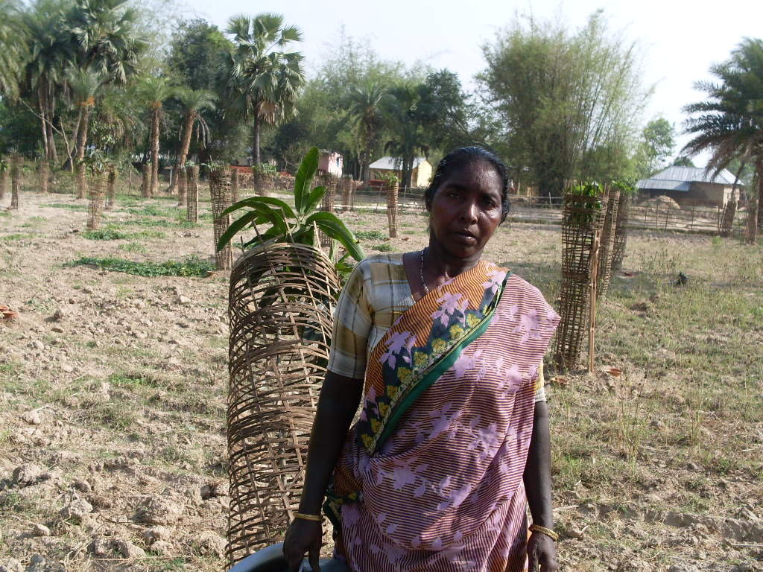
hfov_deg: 38.9
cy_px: 286
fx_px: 1080
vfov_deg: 29.7
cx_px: 382
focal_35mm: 49
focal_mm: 8.1
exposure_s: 1/500
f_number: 3.1
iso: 80
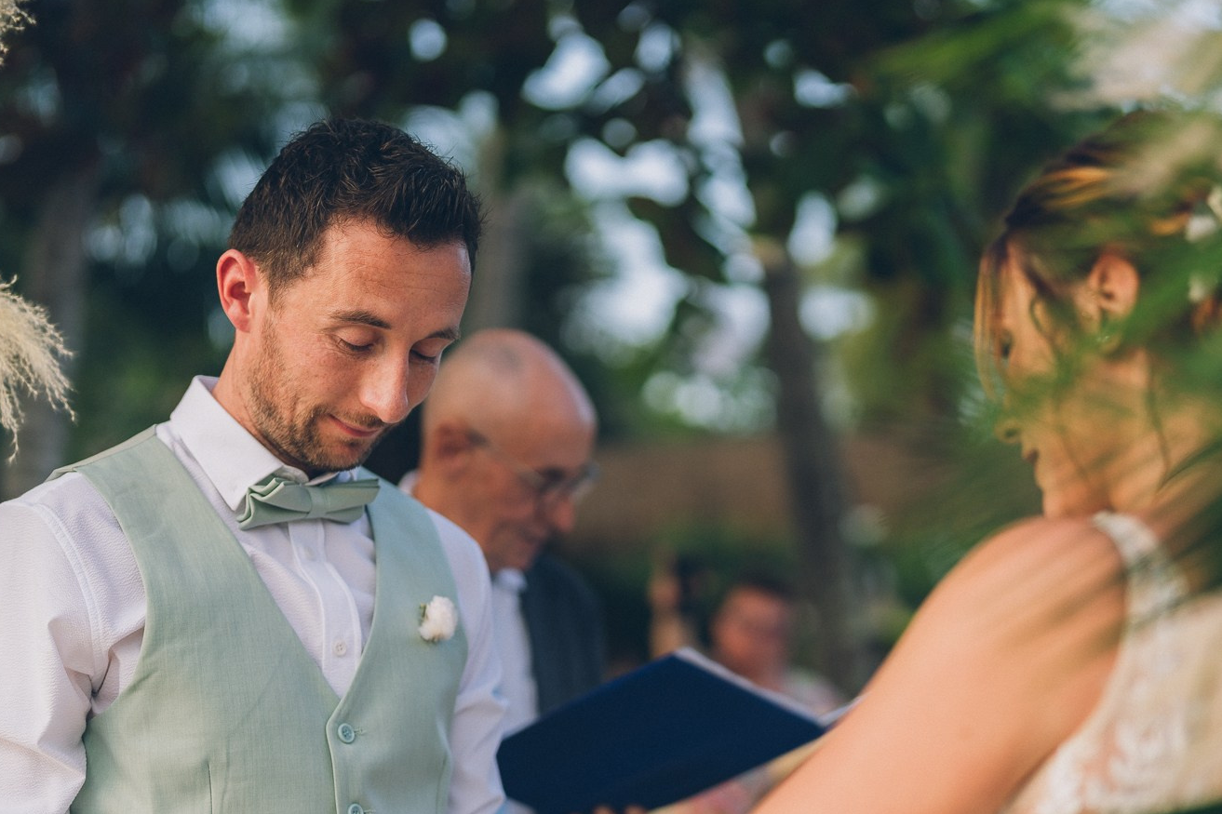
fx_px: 2647
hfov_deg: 26.0
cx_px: 718
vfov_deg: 17.5
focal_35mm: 78
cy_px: 512
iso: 100
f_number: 1.4
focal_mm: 50
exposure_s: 1/1000
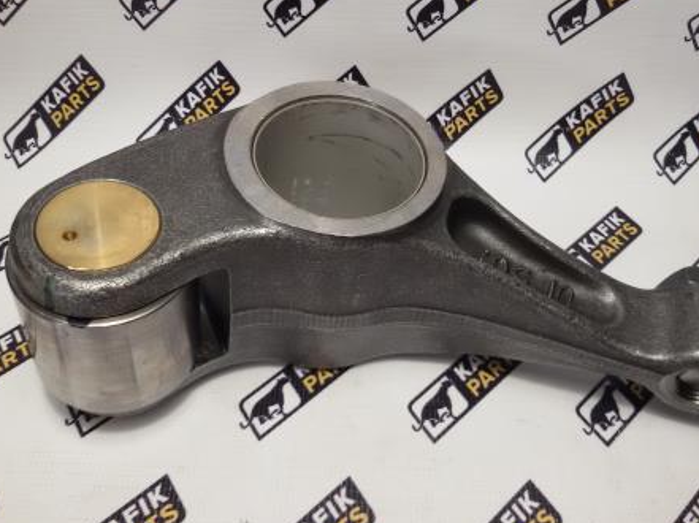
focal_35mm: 38
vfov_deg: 37.6
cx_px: 357
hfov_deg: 49.0
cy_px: 229
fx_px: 767
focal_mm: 2.93
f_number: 2.4
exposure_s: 1/33
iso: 50
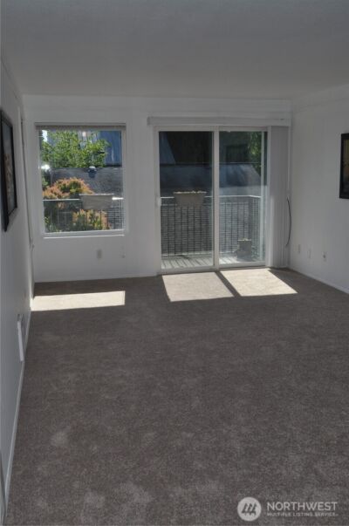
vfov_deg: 53.2
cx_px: 174
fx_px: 525
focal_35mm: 36
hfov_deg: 36.8
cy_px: 263
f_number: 10
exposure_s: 1/200
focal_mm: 24
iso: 200
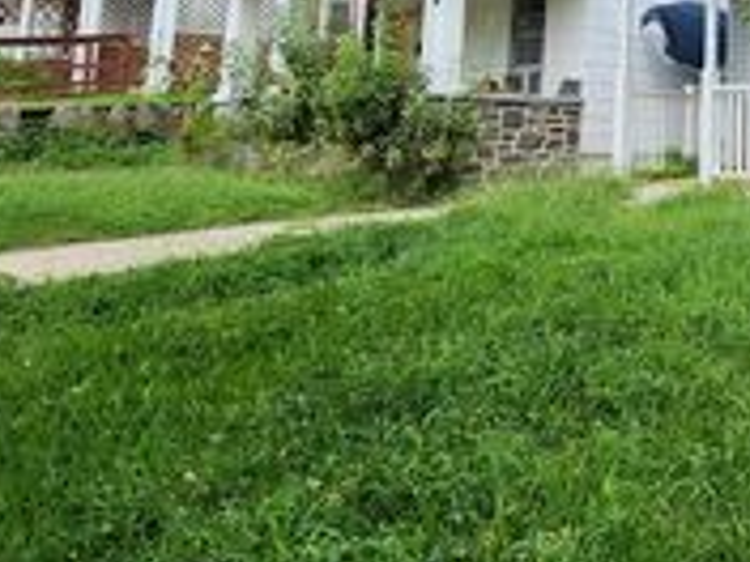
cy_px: 6
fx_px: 802
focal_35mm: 37
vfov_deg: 35.2
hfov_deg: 39.2
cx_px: 861
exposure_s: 1/1973
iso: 50
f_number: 2.2
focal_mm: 2.2
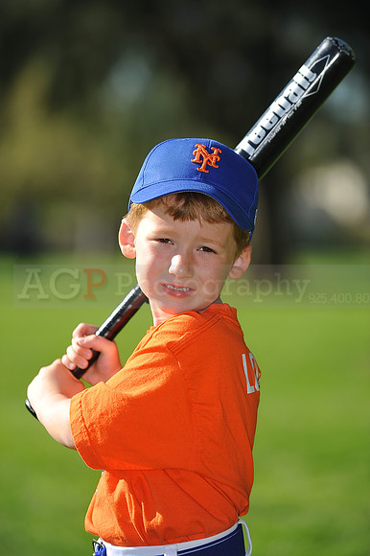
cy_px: 278
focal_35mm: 200
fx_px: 3087
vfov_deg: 10.3
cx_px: 185
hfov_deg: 6.9
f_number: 4.5
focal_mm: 200
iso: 200
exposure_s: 1/1250
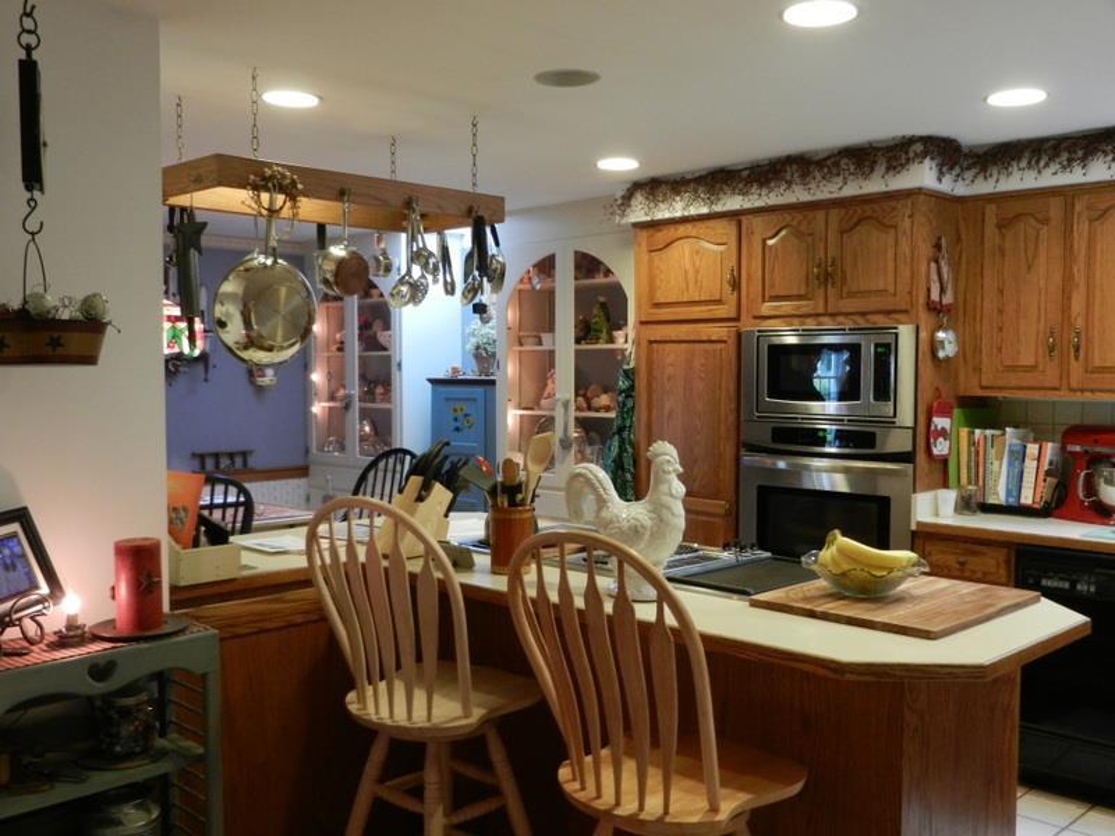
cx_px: 558
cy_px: 418
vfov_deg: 42.9
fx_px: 1063
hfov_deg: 55.4
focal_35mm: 33
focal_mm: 5.9
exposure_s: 1/15
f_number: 3.8
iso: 400
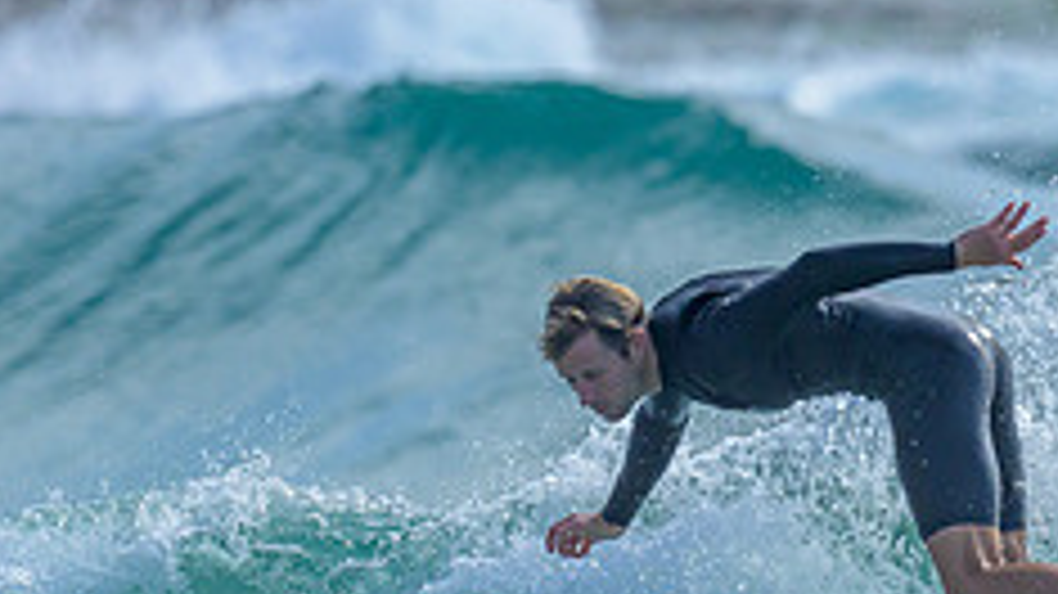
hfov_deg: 0.9
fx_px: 70335
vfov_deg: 0.5
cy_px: 599
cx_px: 858
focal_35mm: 2508
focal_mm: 800
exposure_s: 1/2000
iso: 250
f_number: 6.3
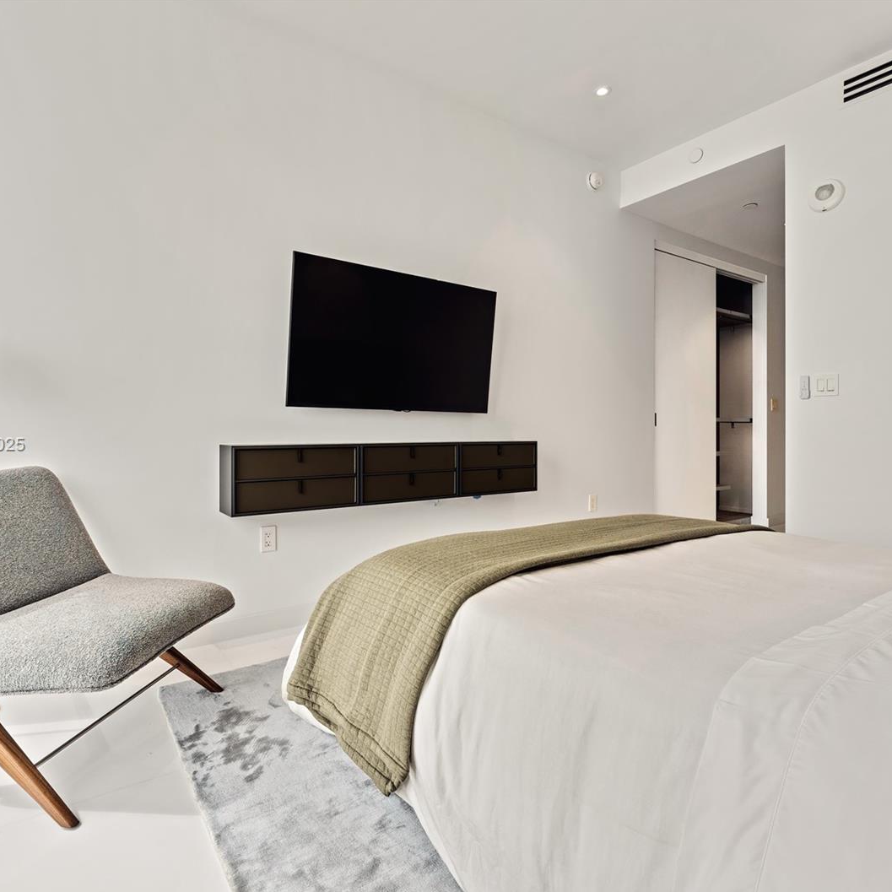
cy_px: 446
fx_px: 525
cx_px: 430
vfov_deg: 80.7
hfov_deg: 80.7
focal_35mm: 18
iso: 500
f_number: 8
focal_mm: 14
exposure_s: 1/50
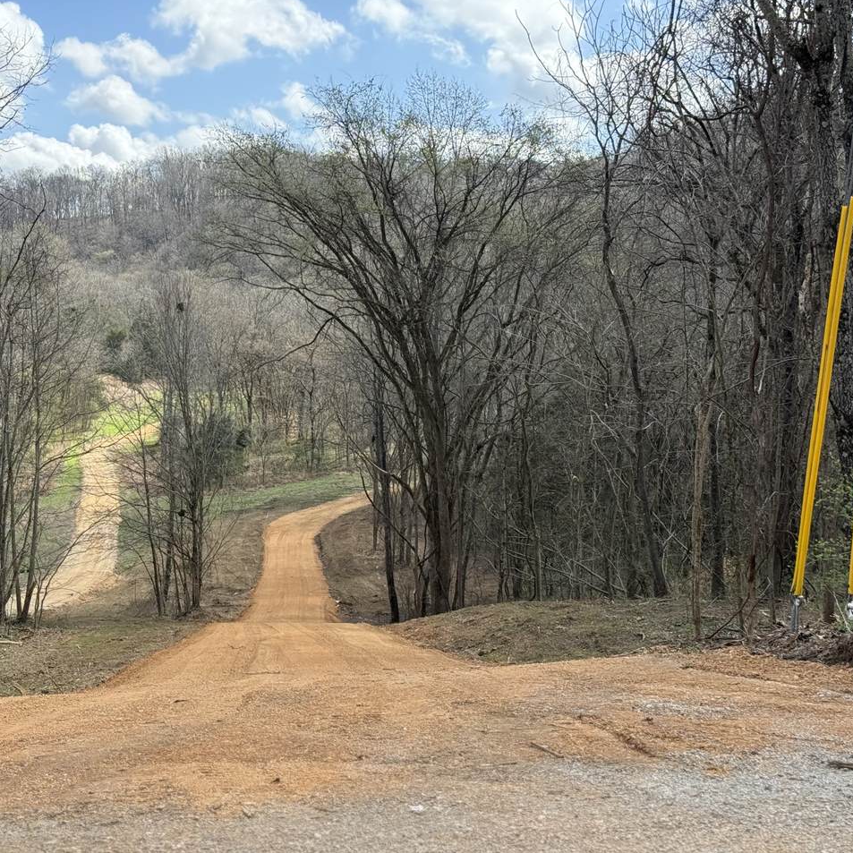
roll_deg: -1.4
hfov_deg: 29.8
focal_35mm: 57
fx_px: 1589
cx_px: 286
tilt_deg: -4.0
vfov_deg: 30.0
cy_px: 425
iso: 100
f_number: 1.78
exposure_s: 1/2033
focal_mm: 6.76
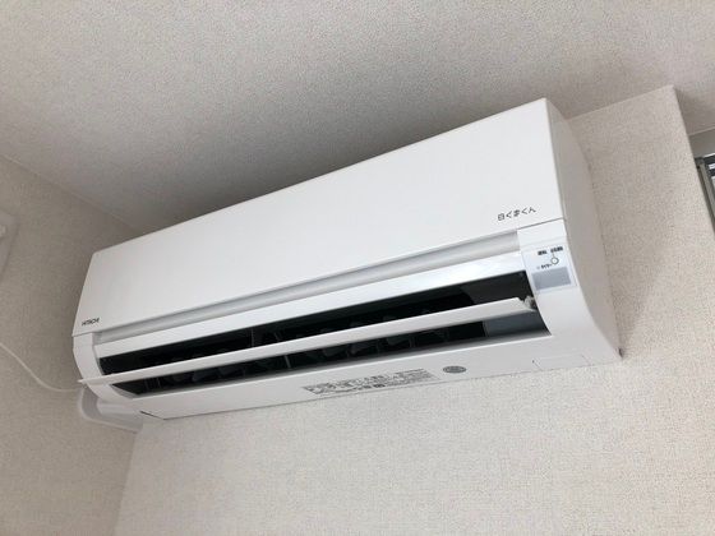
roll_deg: -1.8
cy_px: 268
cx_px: 358
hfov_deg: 63.4
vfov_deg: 49.7
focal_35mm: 28
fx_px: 578
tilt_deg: +28.6
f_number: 1.8
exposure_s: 1/120
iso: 50
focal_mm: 3.99
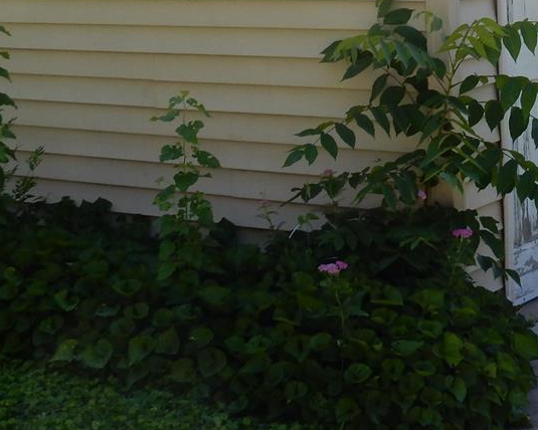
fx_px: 1672
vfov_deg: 14.3
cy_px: -66
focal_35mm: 105
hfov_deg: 18.3
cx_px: 271
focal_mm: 6.4
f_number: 4
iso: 125
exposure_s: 1/320
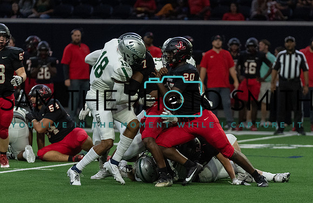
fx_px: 2836
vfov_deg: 4.1
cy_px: 112
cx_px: 149
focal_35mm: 329
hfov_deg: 6.3
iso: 5000
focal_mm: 200
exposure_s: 1/1250
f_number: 3.2
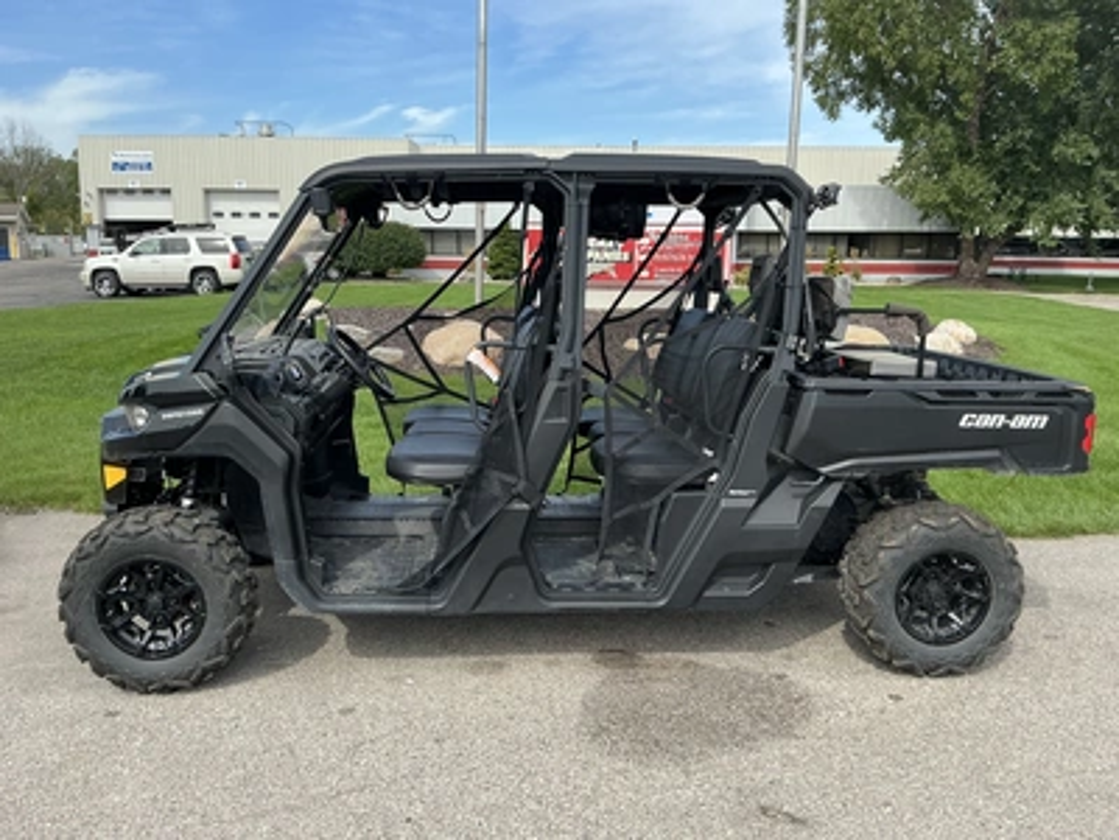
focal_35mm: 28
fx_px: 905
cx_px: 560
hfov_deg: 63.4
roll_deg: -0.9
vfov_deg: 49.7
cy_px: 420
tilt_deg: -11.8
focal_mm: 3
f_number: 1.8
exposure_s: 1/978
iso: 25
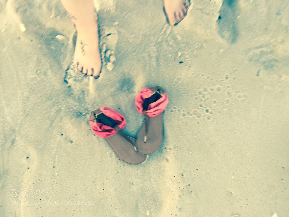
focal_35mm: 29
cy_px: 108
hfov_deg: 61.7
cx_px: 144
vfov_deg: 48.2
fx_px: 242
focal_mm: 4.15
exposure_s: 1/60
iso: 40
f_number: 2.2
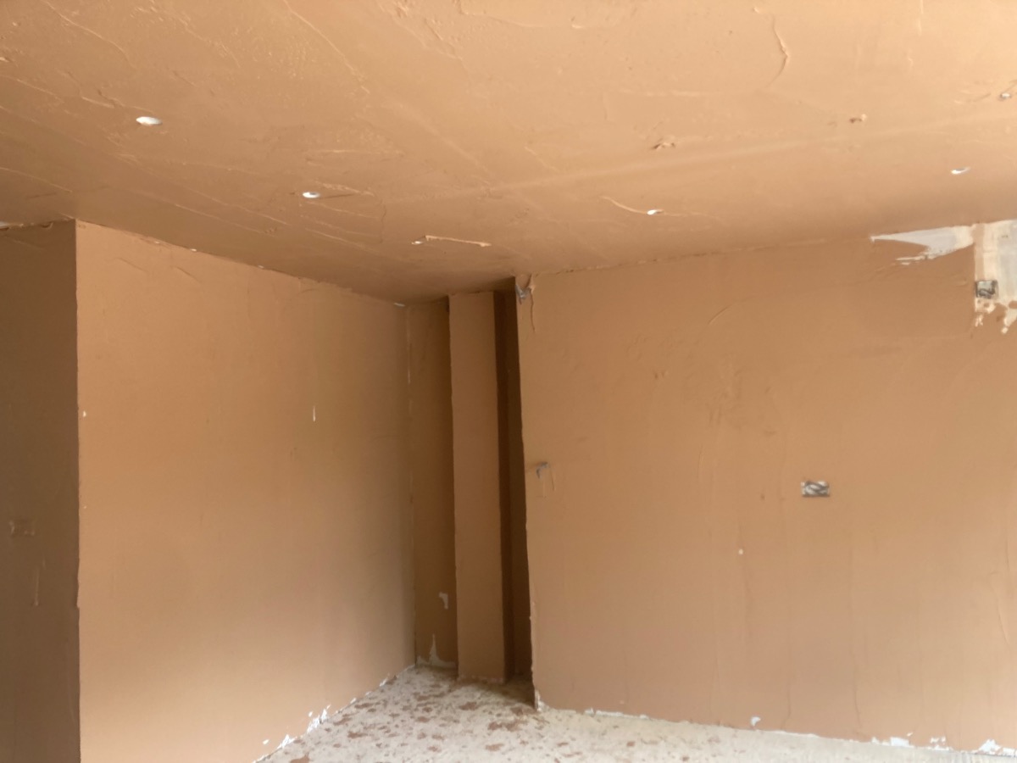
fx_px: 823
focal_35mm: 28
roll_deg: +2.5
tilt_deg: +3.8
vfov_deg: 49.7
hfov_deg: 63.4
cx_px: 508
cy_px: 382
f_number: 1.8
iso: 80
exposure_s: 1/101
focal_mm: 3.99
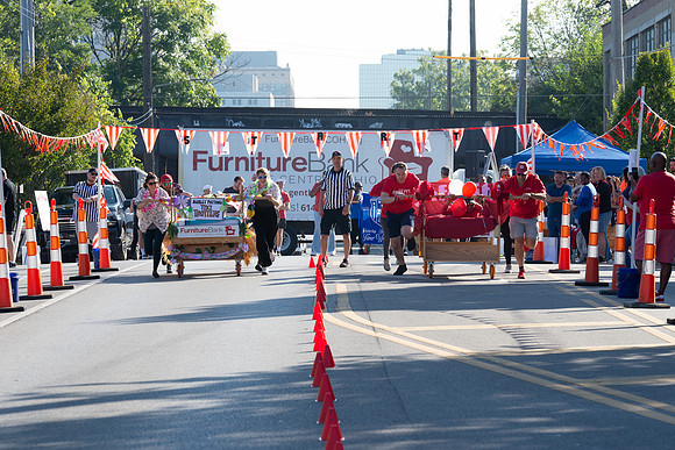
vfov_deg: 8.9
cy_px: 202
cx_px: 342
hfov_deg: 13.4
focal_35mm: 154
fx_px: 2882
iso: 200
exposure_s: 1/250
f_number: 8
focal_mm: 135
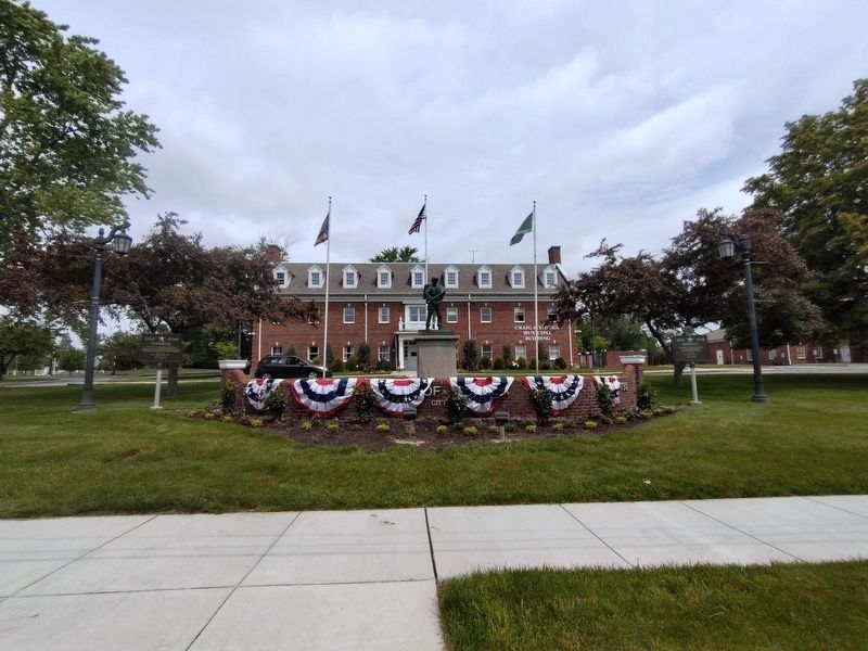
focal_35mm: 16
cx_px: 434
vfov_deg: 78.1
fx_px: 401
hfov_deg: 94.5
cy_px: 326
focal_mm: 1.66
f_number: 2.2
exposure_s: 1/2118
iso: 100
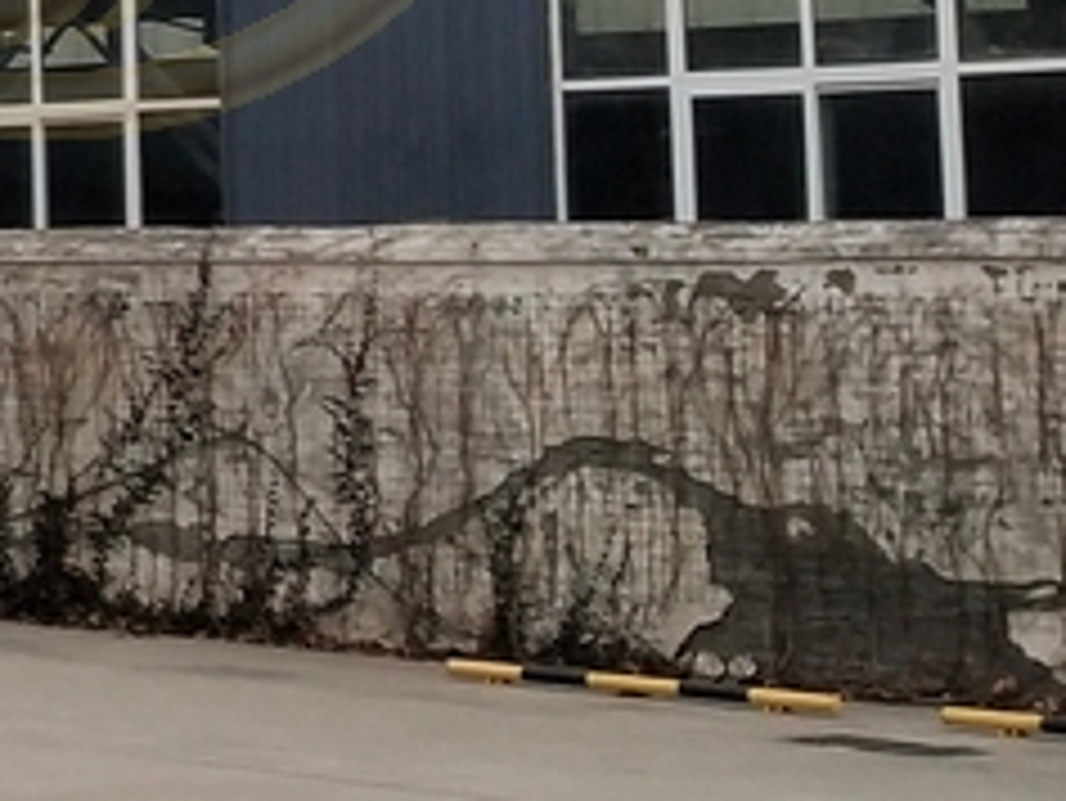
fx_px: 4683
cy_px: -212
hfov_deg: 11.2
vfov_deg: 9.6
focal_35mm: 152
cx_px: -1385
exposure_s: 1/375
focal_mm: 3.95
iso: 63
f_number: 1.8
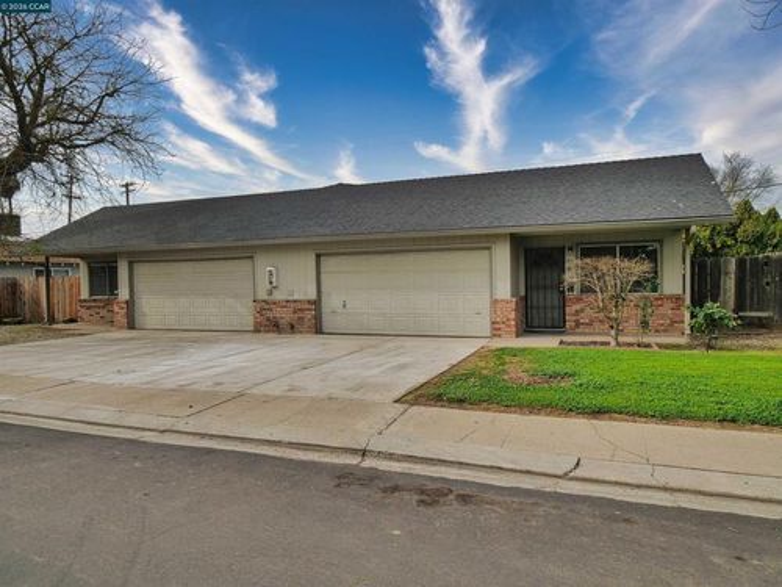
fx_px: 542
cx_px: 391
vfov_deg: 56.8
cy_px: 294
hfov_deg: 71.6
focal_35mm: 24
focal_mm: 12
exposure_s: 1/200
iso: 125
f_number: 9
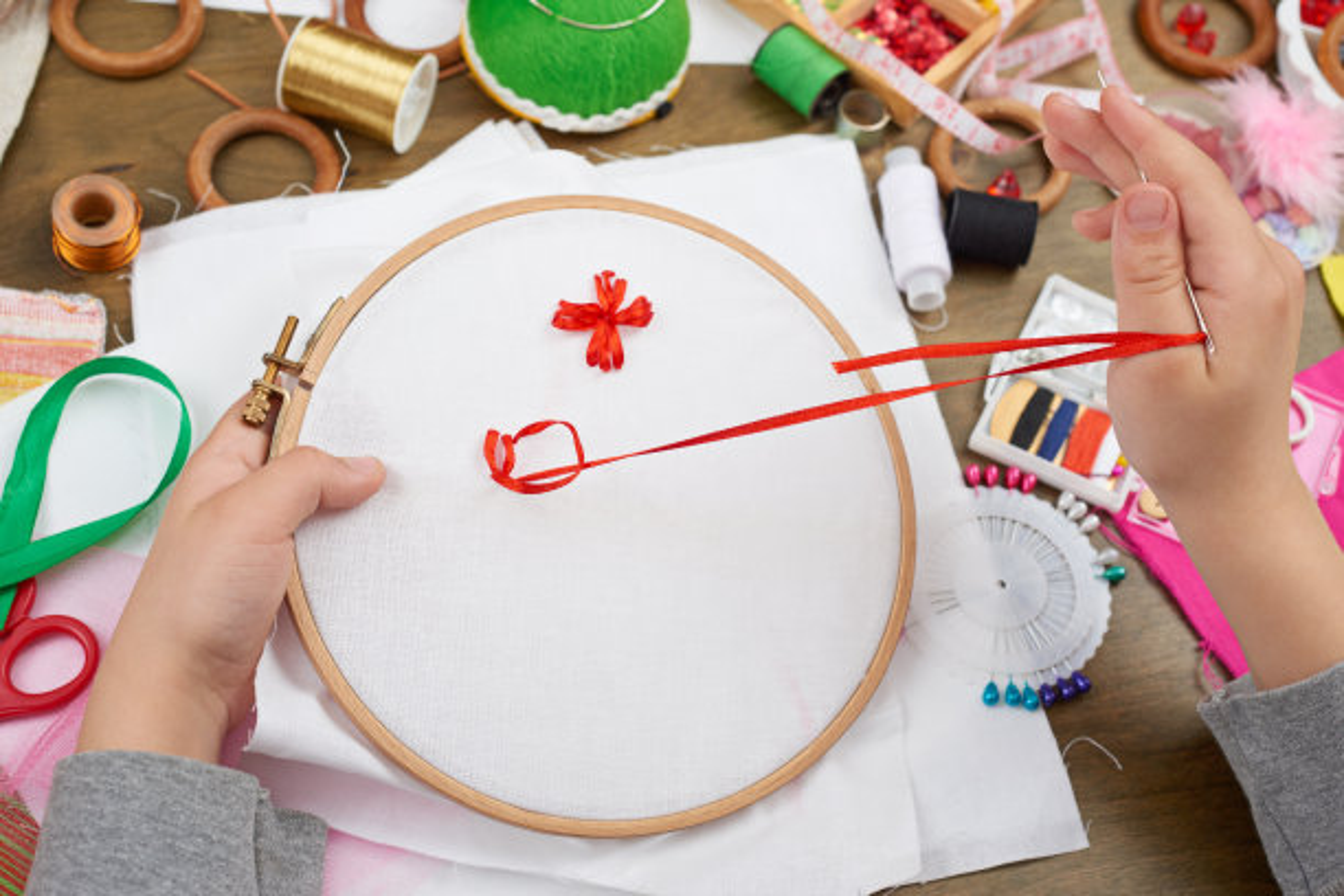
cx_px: 672
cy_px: 448
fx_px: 1867
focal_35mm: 50
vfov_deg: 27.0
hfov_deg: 39.6
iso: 200
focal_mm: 50
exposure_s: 1/160
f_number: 5.6
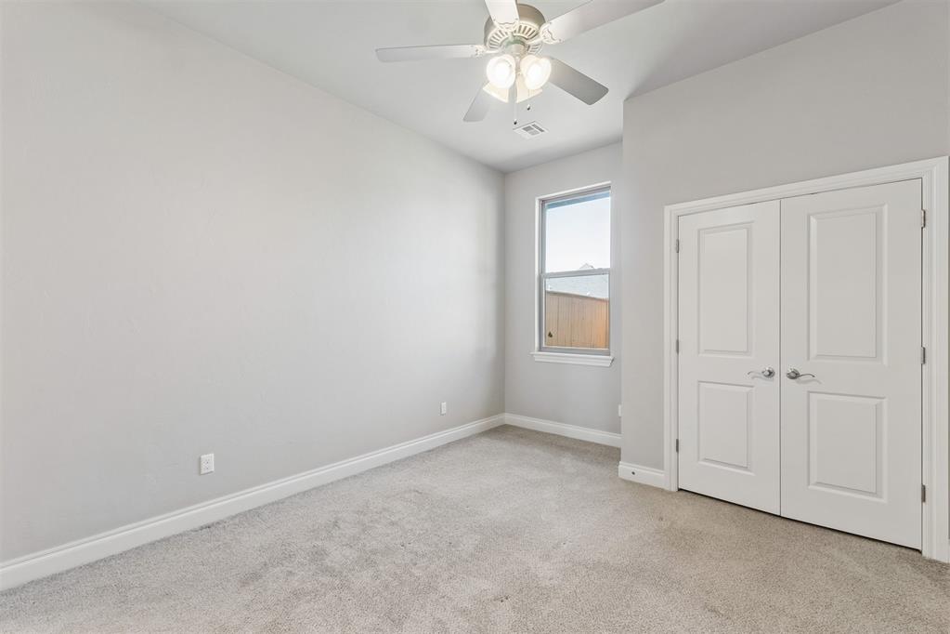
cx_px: 475
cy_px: 317
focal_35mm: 15
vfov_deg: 77.3
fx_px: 396
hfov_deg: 100.4
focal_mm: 10
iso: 200
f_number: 7.1
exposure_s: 1/40
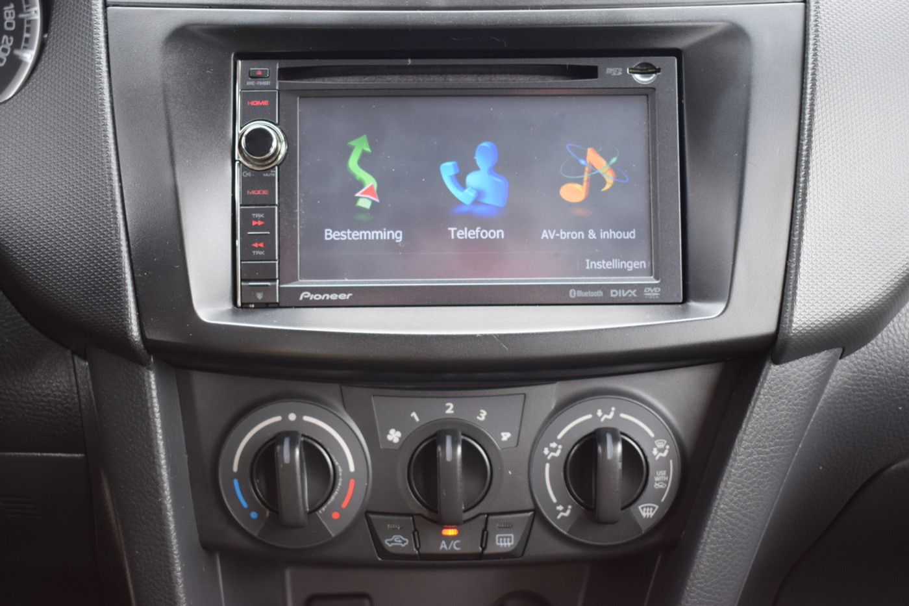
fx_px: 1136
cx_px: 454
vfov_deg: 29.9
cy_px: 303
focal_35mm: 45
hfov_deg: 43.6
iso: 400
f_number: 4.2
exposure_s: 1/80
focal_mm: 30
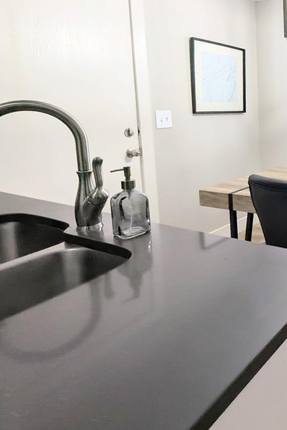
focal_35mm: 25
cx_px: 349
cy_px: 140
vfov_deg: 69.2
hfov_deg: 37.7
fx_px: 299
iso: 48
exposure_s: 1/152
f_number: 2.2
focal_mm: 1.95
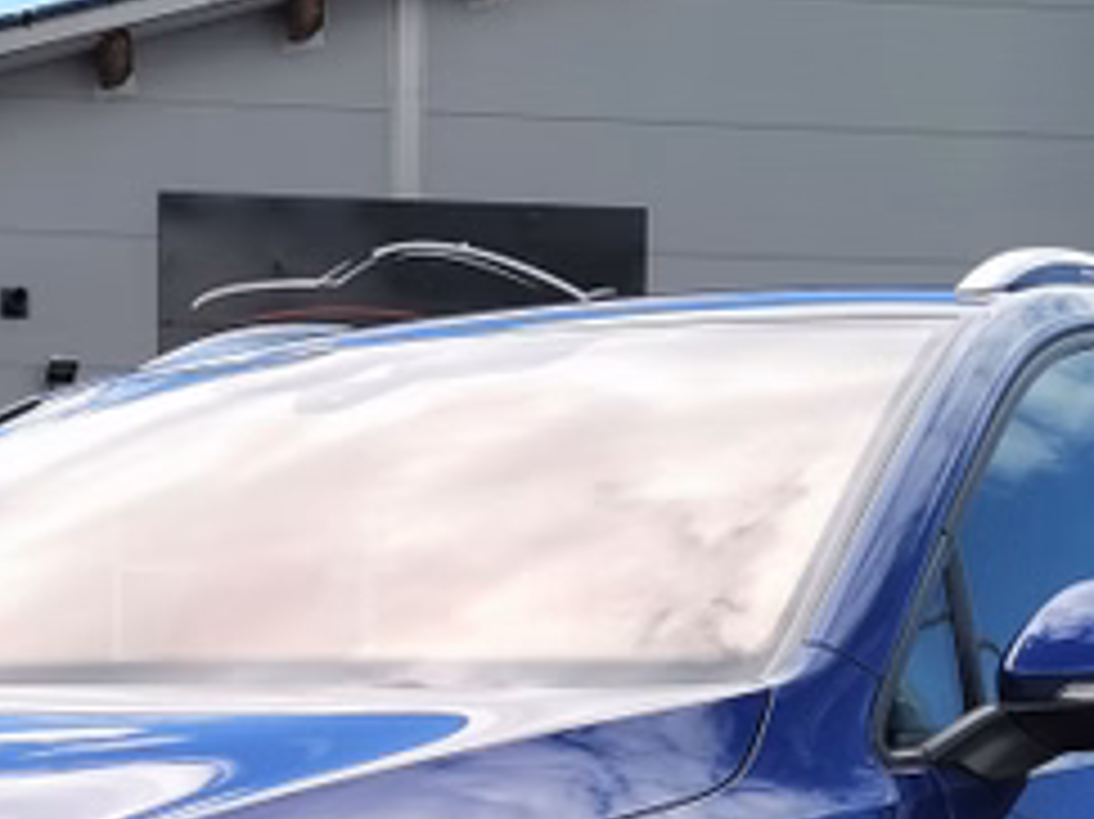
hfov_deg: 18.9
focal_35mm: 102
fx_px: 3222
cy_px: 1274
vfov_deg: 13.5
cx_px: 90
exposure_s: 1/1497
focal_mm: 5.58
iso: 50
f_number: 1.8
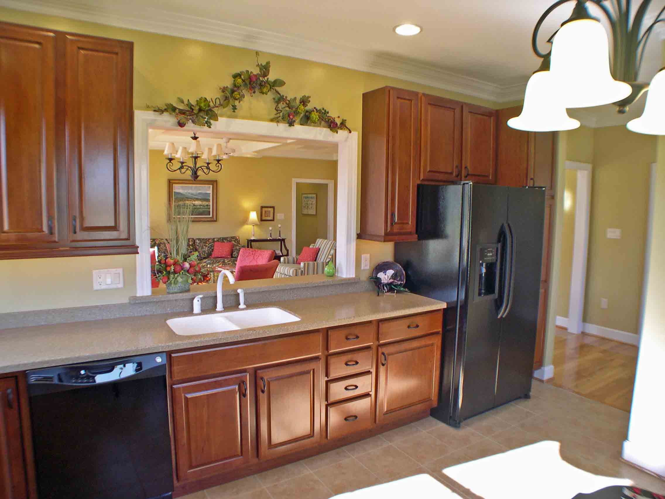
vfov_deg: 37.7
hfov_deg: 49.0
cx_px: 332
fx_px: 730
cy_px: 250
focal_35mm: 38
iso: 100
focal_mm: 8
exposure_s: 1/28.7
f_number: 2.8
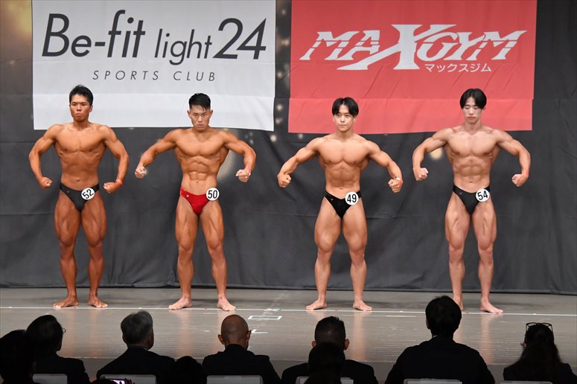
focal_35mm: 147
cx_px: 288
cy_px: 192
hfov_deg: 14.0
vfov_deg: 9.3
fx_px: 2355
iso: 6400
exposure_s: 1/400
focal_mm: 98
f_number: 5.6
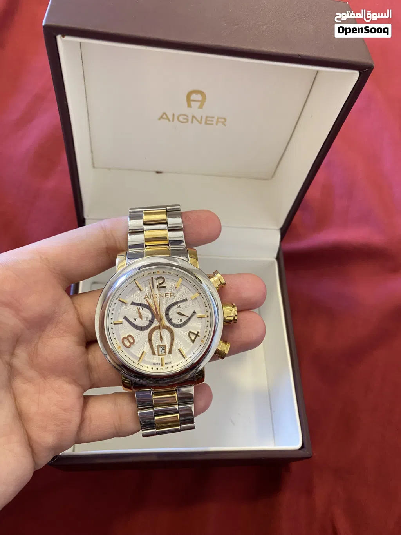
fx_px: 386
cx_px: 200
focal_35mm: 25
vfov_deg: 69.4
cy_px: 268
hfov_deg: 54.9
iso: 160
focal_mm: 4.25
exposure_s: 1/60
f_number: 1.8
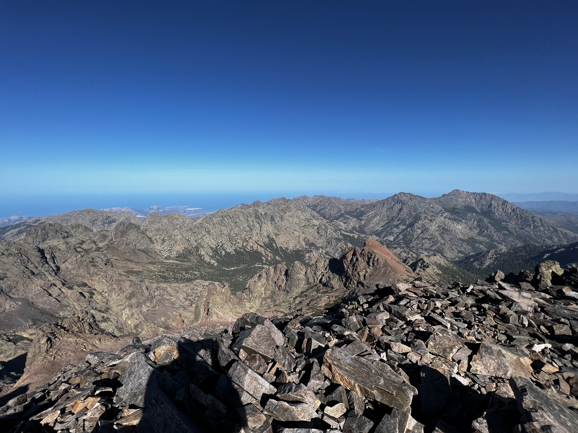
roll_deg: -0.5
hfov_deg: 106.2
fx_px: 217
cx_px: 289
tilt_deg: -8.6
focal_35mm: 13
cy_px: 216
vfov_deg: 89.9
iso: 32
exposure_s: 1/2538
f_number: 1.8
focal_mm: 1.57
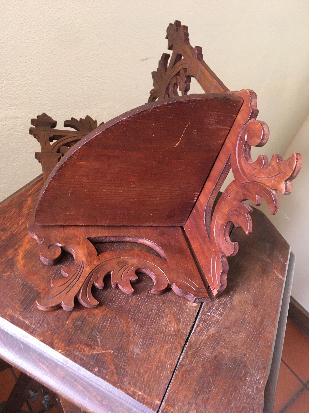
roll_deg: -19.9
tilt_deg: -40.4
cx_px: 154
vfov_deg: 61.7
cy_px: 206
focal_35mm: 29
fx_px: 345
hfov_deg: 48.2
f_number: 2.2
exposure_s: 1/20
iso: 200
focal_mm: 4.15
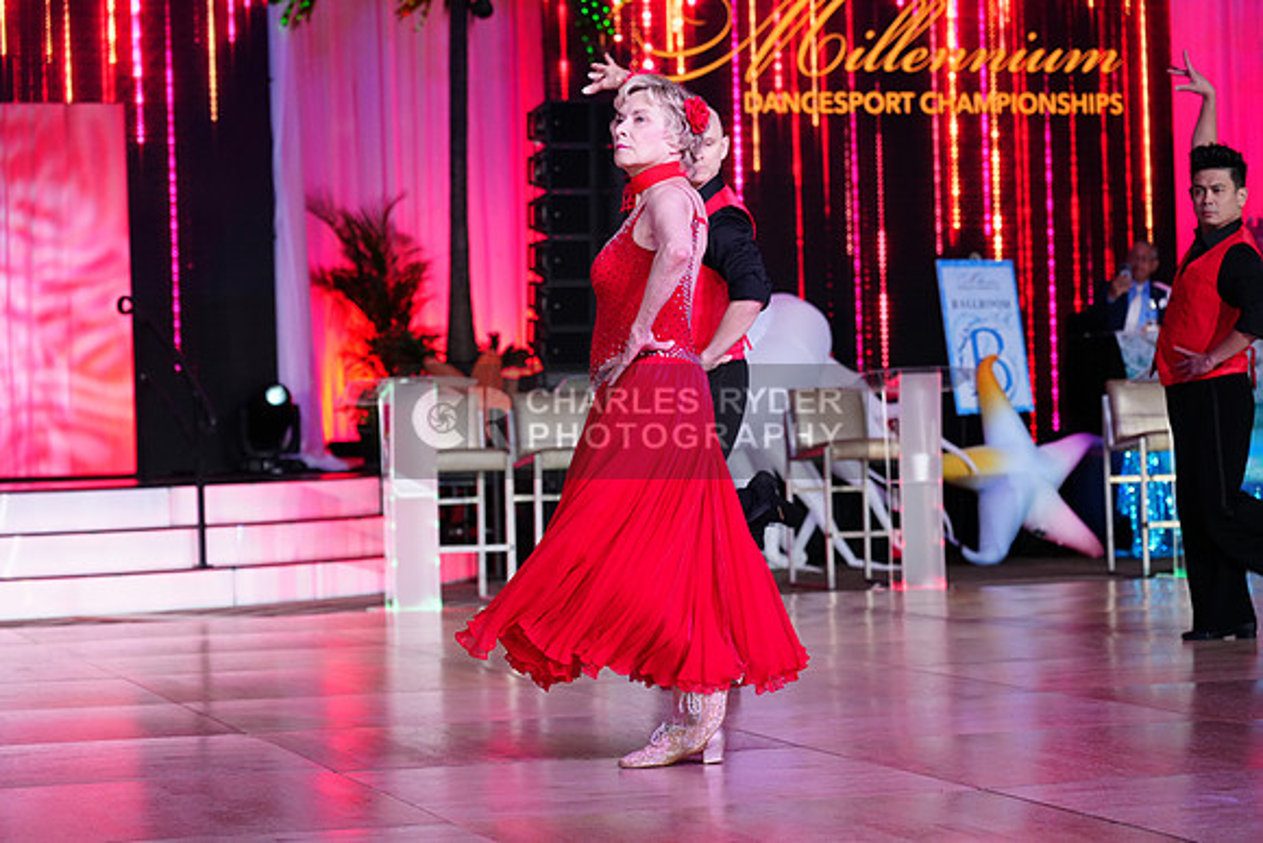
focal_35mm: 92
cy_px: 422
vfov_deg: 14.9
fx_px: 3228
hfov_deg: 22.1
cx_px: 632
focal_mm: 92
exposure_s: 1/400
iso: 2500
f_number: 4
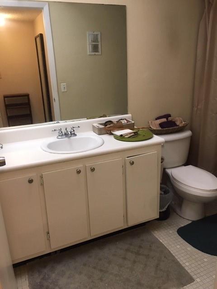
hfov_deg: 48.2
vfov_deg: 61.7
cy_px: 144
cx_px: 108
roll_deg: +1.0
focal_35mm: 29
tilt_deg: -16.9
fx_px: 242
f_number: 2.2
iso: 125
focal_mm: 4.15
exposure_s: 1/30
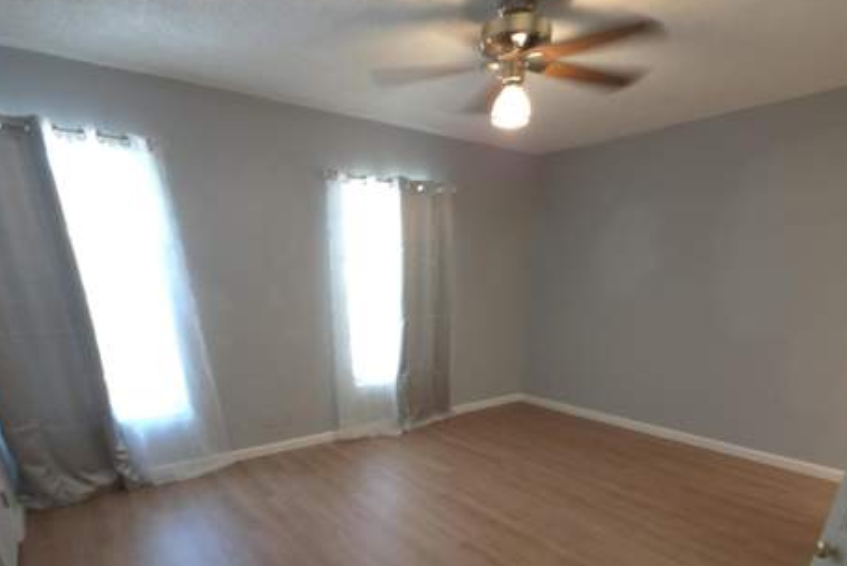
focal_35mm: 19
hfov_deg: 86.9
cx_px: 426
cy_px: 478
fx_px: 447
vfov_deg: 58.0
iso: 200
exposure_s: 1/30
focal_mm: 2.2
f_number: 1.9
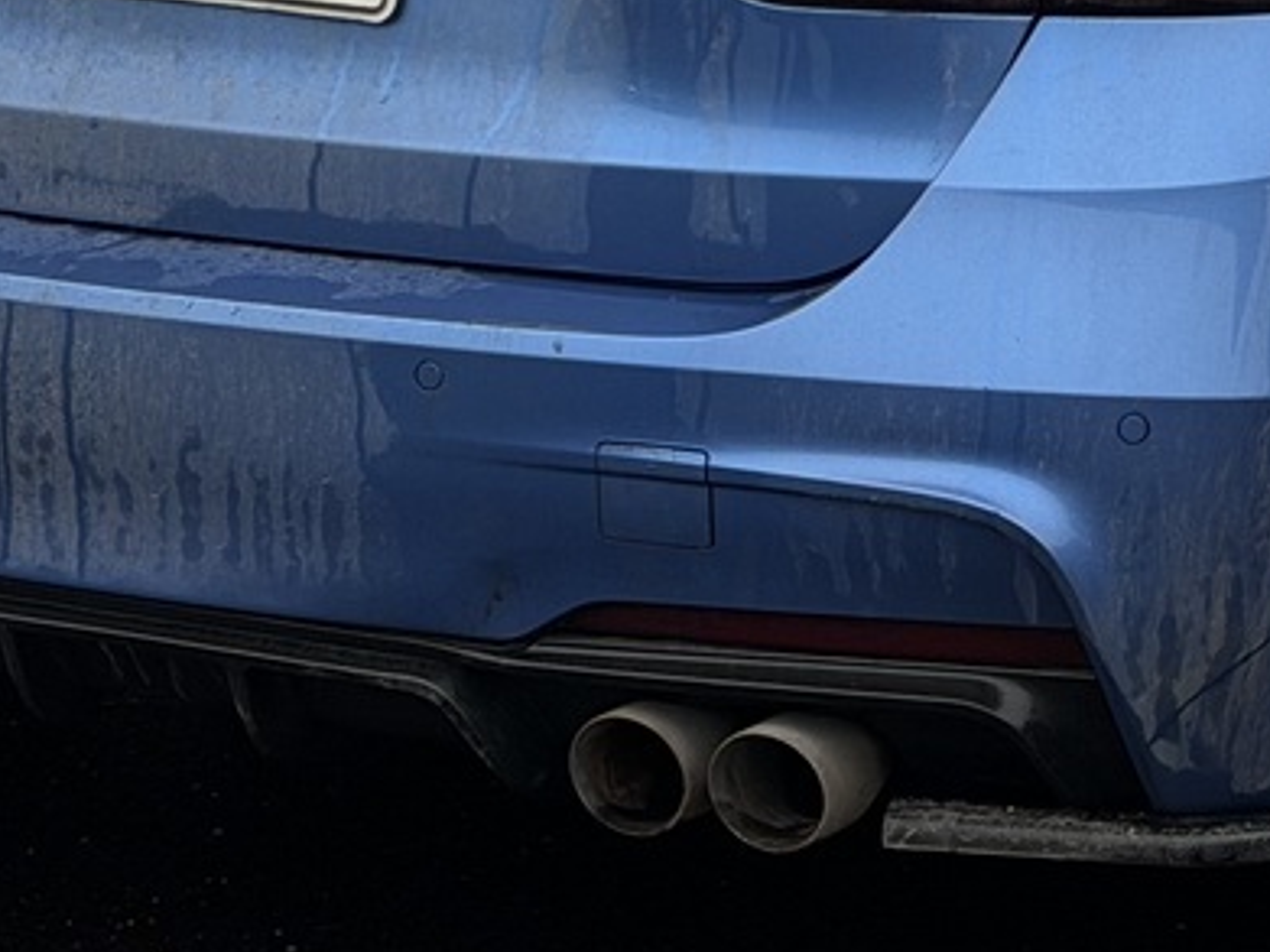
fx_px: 6492
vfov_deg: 8.3
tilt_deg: -6.6
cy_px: -299
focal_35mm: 177
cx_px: 1215
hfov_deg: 11.1
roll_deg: -1.1
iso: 100
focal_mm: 6.76
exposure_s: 1/95
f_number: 1.78
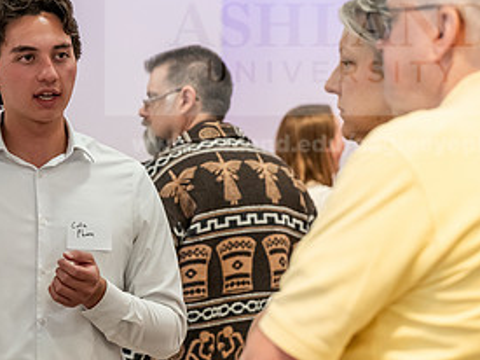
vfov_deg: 10.4
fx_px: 1968
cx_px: 52
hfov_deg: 13.8
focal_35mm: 142
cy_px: 181
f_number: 3.2
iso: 3200
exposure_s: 1/200
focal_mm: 70
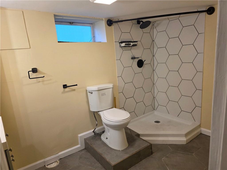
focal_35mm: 23
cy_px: 85
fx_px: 151
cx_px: 114
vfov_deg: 58.9
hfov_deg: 73.9
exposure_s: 1/120
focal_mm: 6.3
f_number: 1.7
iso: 250
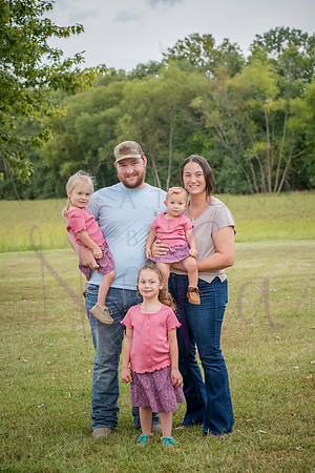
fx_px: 1050
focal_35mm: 80
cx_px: 158
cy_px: 236
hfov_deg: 17.1
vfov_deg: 25.4
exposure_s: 1/400
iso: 400
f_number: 5.6
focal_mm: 80
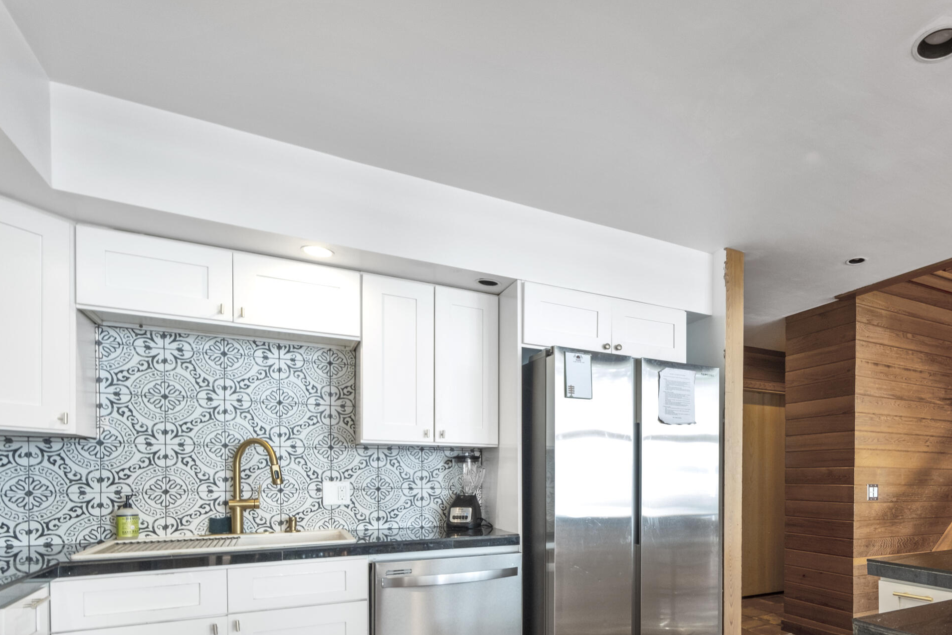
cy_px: 450
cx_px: 678
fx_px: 582
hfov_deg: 74.6
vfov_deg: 55.4
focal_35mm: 22
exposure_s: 1/4
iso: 400
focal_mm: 9.1
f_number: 8
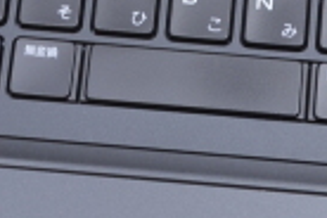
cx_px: 201
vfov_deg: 6.2
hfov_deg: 9.2
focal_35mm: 223
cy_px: 95
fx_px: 2025
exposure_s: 1/3
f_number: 5.6
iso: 100
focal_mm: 32
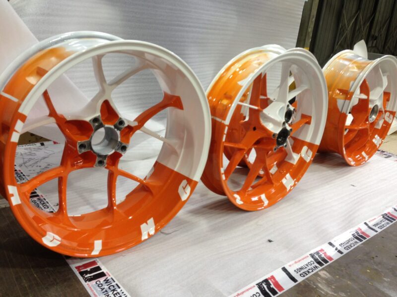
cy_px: 148
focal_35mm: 33
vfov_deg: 42.9
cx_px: 198
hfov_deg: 55.4
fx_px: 378
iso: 64
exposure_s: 1/20
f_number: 2.4
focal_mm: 4.13
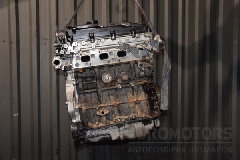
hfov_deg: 51.3
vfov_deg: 35.5
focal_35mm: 38
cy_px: 80
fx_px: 250
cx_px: 120
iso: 800
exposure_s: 1/60
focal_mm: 25
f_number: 5
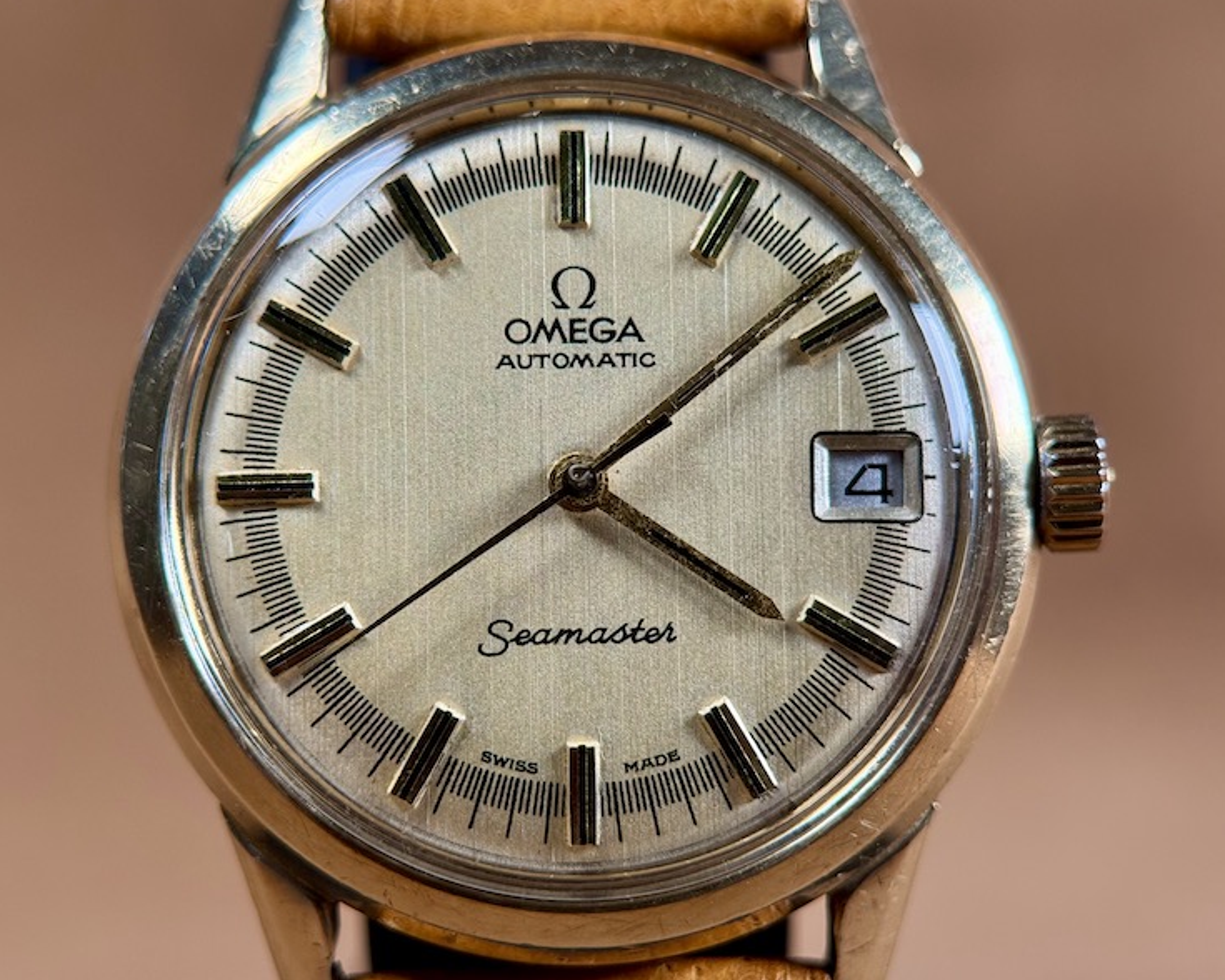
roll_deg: +0.4
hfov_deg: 36.6
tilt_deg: -9.7
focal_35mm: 51
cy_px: 483
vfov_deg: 29.7
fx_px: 1849
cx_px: 582
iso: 100
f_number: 1.78
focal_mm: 6.76
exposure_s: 1/127
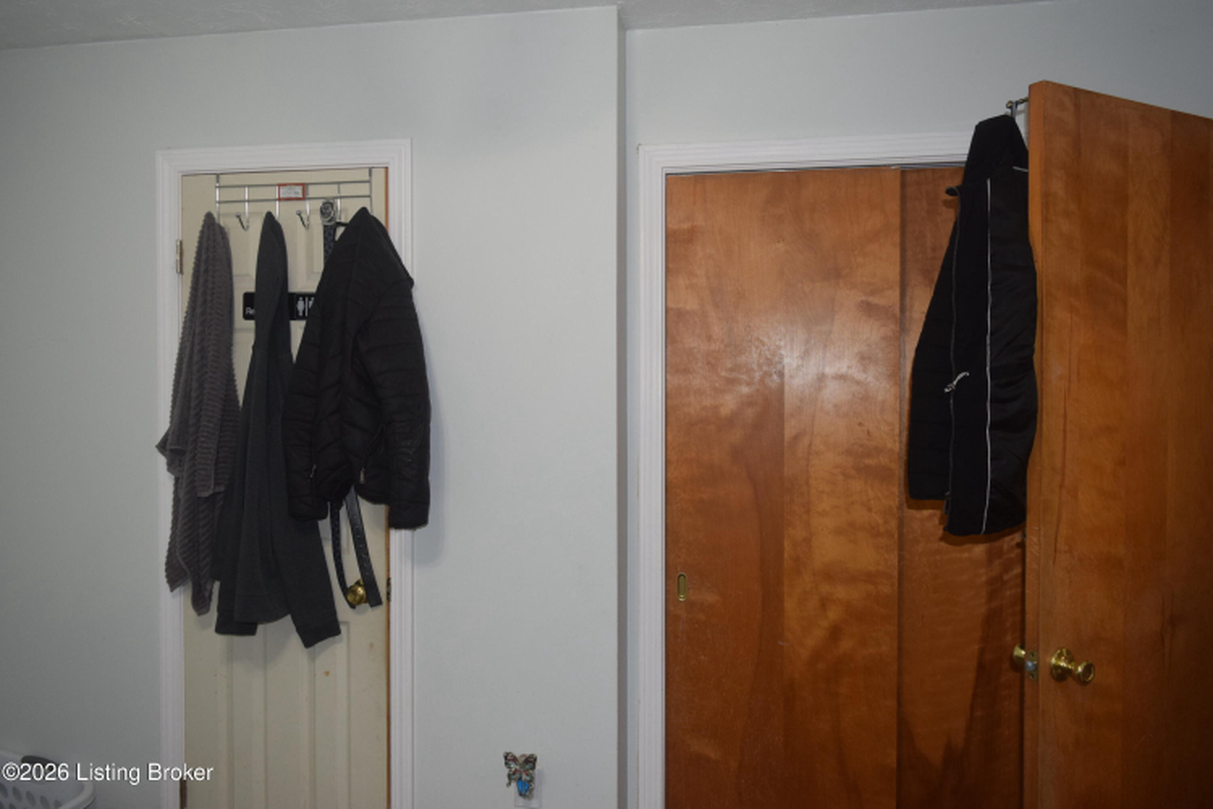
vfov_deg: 47.9
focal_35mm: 27
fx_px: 910
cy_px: 404
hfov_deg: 67.4
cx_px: 606
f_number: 4
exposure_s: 1/60
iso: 800
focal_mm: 18
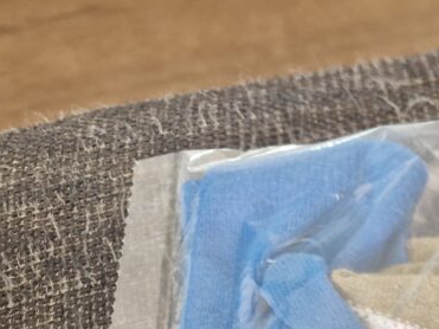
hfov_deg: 26.2
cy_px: 420
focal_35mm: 62
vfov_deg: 21.5
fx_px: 786
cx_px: 583
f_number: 1.8
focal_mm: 5.4
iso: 100
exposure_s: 1/100
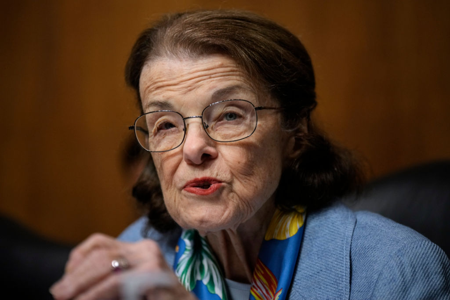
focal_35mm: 200
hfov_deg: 10.3
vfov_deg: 6.9
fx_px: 2500
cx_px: 225
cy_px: 150
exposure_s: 1/500
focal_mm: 200
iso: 2500
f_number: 2.8
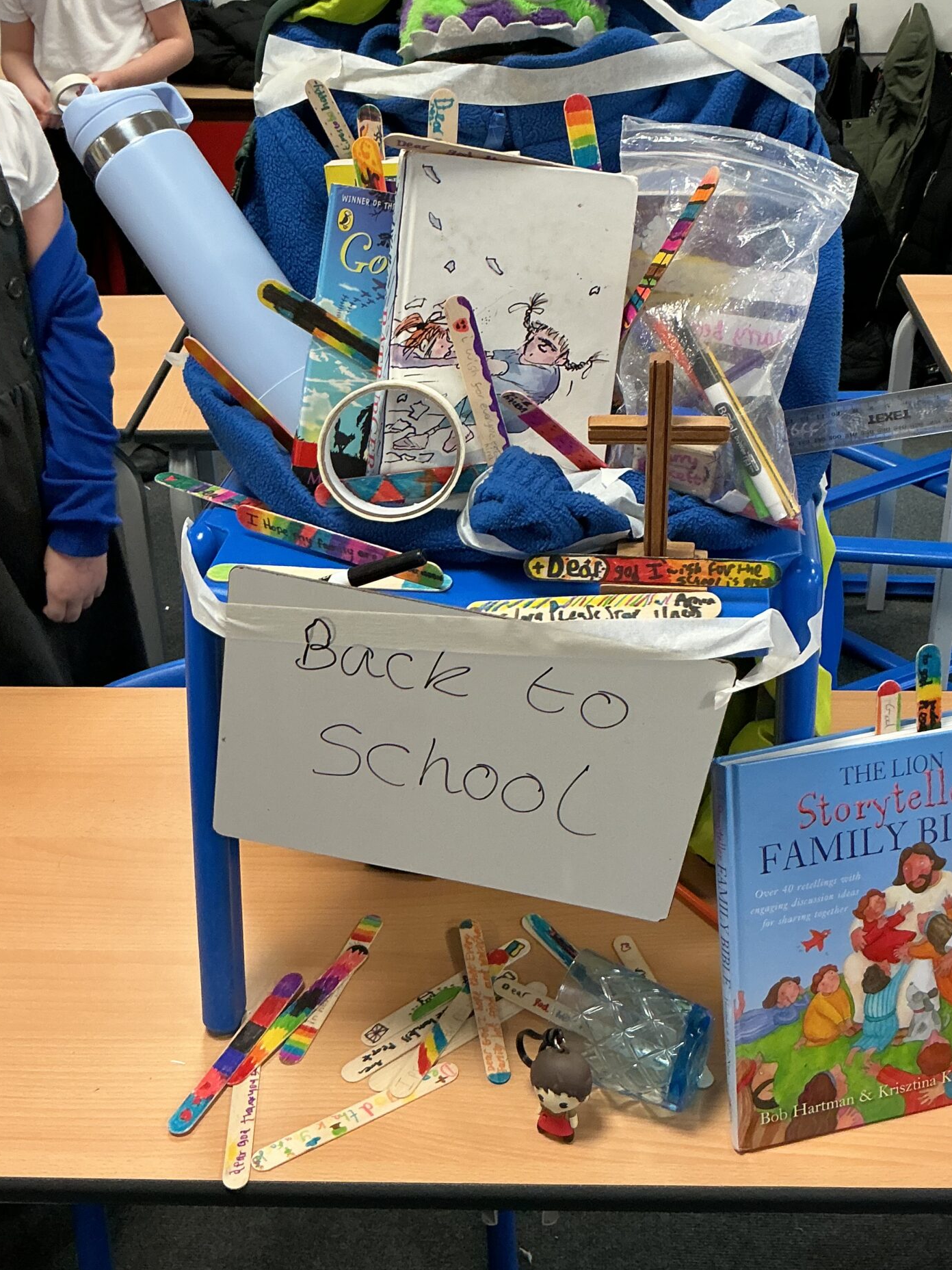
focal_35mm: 40
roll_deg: +1.2
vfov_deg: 46.5
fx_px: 1467
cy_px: 491
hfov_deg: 35.9
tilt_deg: -27.7
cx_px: 538
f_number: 1.8
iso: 100
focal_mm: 3
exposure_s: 1/60
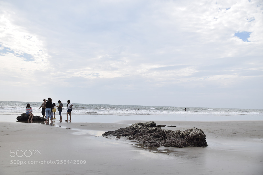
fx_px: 263
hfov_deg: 53.1
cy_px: 88
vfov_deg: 36.9
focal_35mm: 36
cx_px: 132
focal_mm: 24
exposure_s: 1/640
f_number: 5
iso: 100
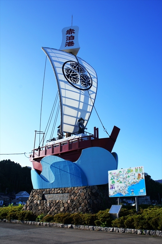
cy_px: 122
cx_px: 81
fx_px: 203
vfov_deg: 62.0
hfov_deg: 43.5
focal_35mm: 30
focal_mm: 20
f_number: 13
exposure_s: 1/160
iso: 200
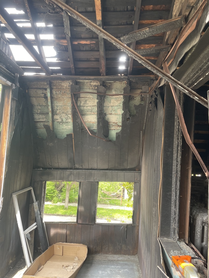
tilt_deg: +5.8
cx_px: 104
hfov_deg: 53.1
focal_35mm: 26
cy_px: 139
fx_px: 209
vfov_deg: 67.3
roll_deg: -1.3
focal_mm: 4.2
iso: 64
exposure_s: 1/121
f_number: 1.6
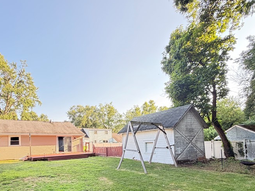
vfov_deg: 59.0
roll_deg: +3.0
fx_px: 162
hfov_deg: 76.4
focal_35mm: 22
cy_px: 134
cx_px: 128
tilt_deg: +4.4
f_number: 2.2
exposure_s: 1/121
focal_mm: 2.22
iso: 160
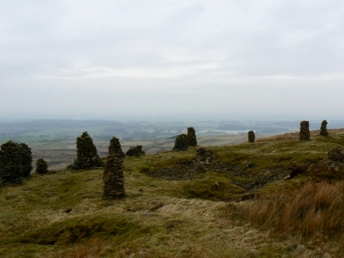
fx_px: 358
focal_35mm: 36
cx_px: 172
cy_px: 129
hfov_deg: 51.4
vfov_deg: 39.7
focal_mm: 6
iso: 80
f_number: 5.6
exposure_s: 1/250
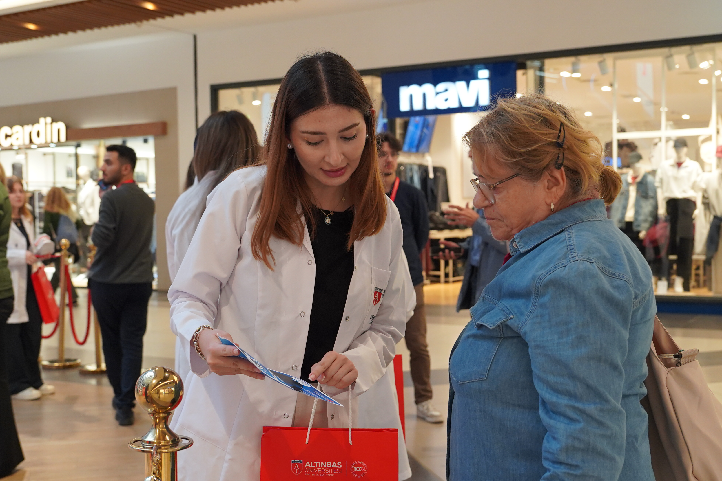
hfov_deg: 42.7
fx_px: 922
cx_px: 361
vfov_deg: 29.2
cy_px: 240
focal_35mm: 46
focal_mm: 31
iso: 1600
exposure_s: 1/160
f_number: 4
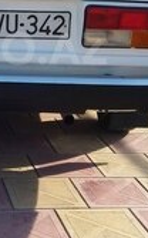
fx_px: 550
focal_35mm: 85
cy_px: 48
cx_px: -3
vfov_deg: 24.0
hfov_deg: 15.0
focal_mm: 3.7
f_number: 1.9
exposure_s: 1/618
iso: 40
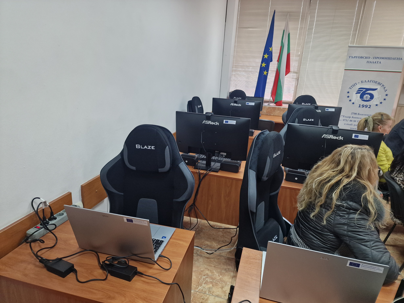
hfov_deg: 73.9
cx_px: 202
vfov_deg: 58.9
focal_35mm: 23
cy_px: 152
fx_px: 268
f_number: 1.8
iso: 320
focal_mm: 6.4
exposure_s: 1/100
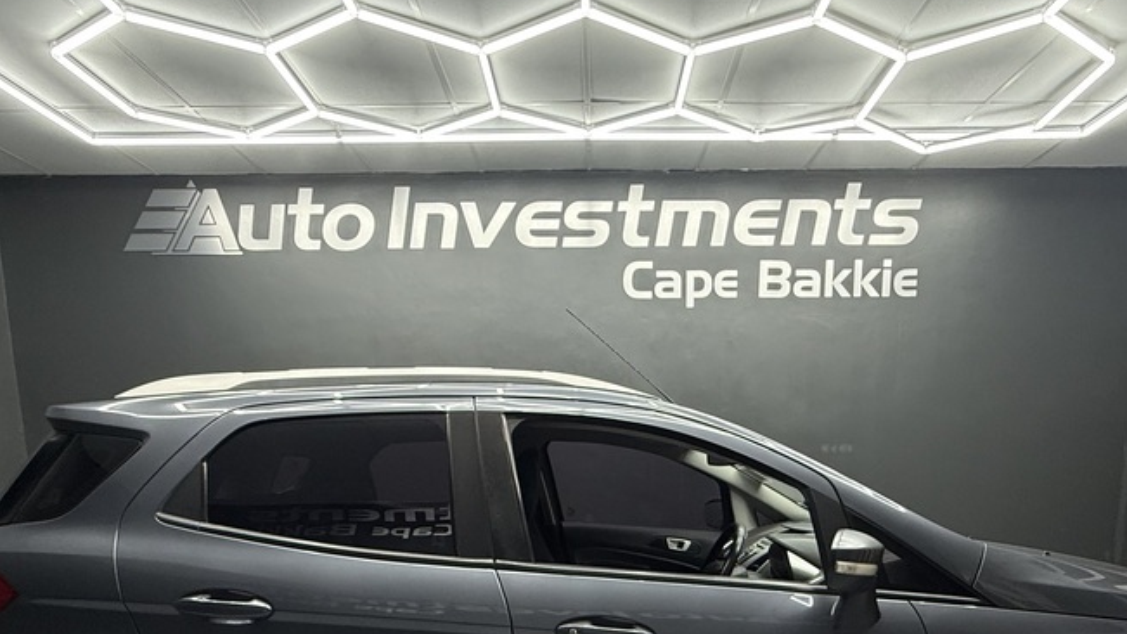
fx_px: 717
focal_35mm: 24
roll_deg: +0.5
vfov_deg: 43.1
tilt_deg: -8.9
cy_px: 584
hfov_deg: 76.2
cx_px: 608
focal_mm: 2.22
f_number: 2.2
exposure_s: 1/100
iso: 160
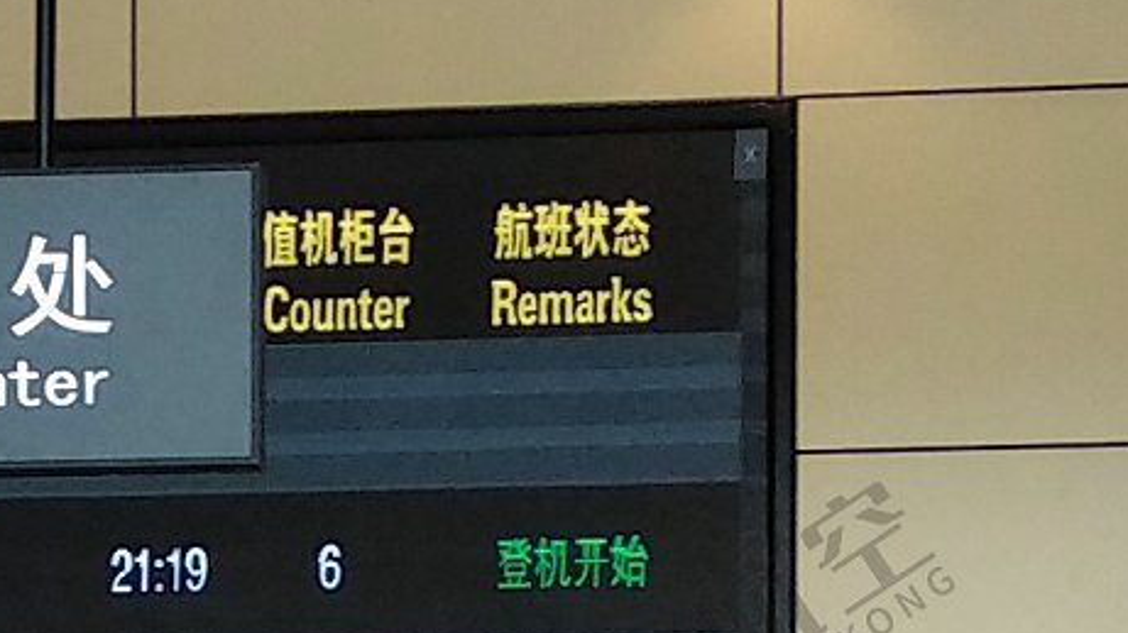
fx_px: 4964
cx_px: 257
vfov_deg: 7.1
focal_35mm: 166
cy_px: 1128
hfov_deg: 12.9
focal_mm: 3.81
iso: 200
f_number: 2.2
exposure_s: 1/100
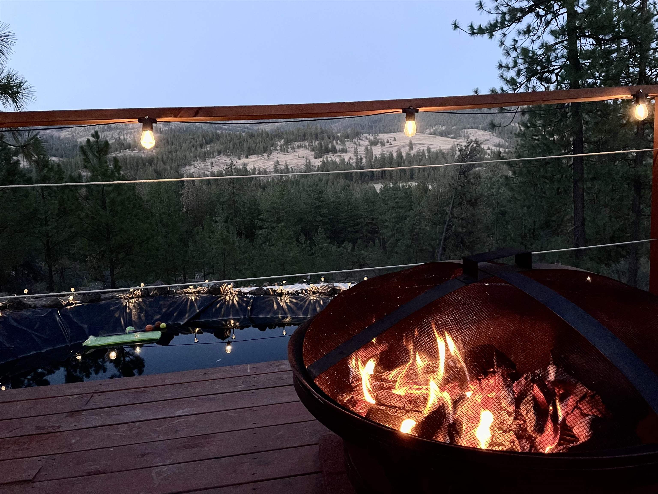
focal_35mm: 26
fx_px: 494
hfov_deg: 67.3
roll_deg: +2.8
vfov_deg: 53.1
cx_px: 329
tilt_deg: -8.4
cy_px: 247
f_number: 1.6
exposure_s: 1/30
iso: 1000
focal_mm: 4.2
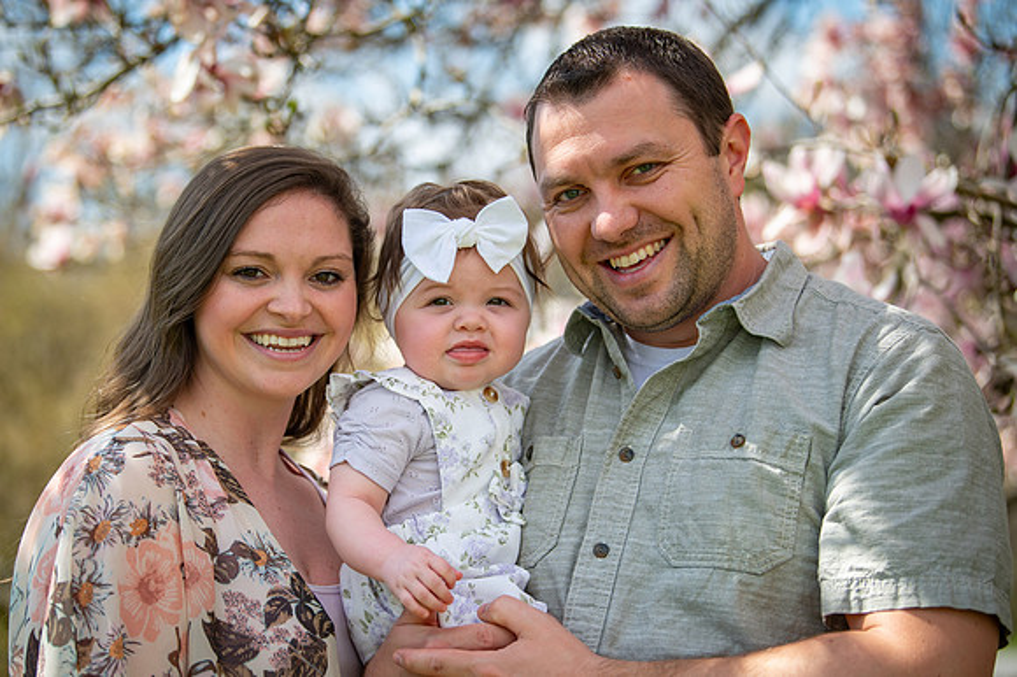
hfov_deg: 25.4
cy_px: 384
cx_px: 437
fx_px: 2256
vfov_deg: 17.1
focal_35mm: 80
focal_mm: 70
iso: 320
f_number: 2.8
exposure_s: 1/3200
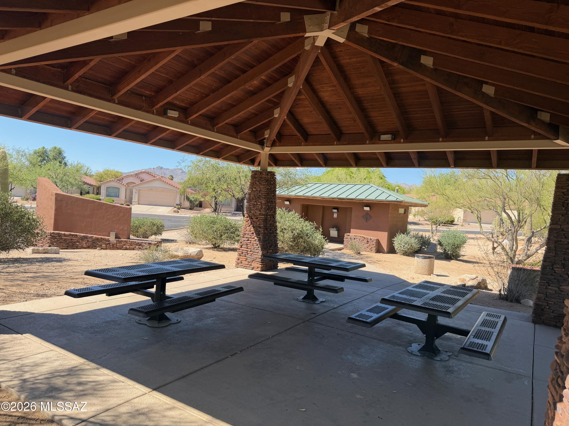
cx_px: 284
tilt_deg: +0.3
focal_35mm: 24
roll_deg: -3.4
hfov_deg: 71.6
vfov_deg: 56.8
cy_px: 213
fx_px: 394
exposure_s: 1/2110
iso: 80
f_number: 1.78
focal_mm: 6.76
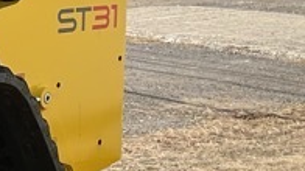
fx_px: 1334
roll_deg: -1.7
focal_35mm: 165
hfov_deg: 11.8
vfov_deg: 7.3
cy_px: 59
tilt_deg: -12.4
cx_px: -291
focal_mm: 3
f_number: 1.8
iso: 16
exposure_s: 1/1311
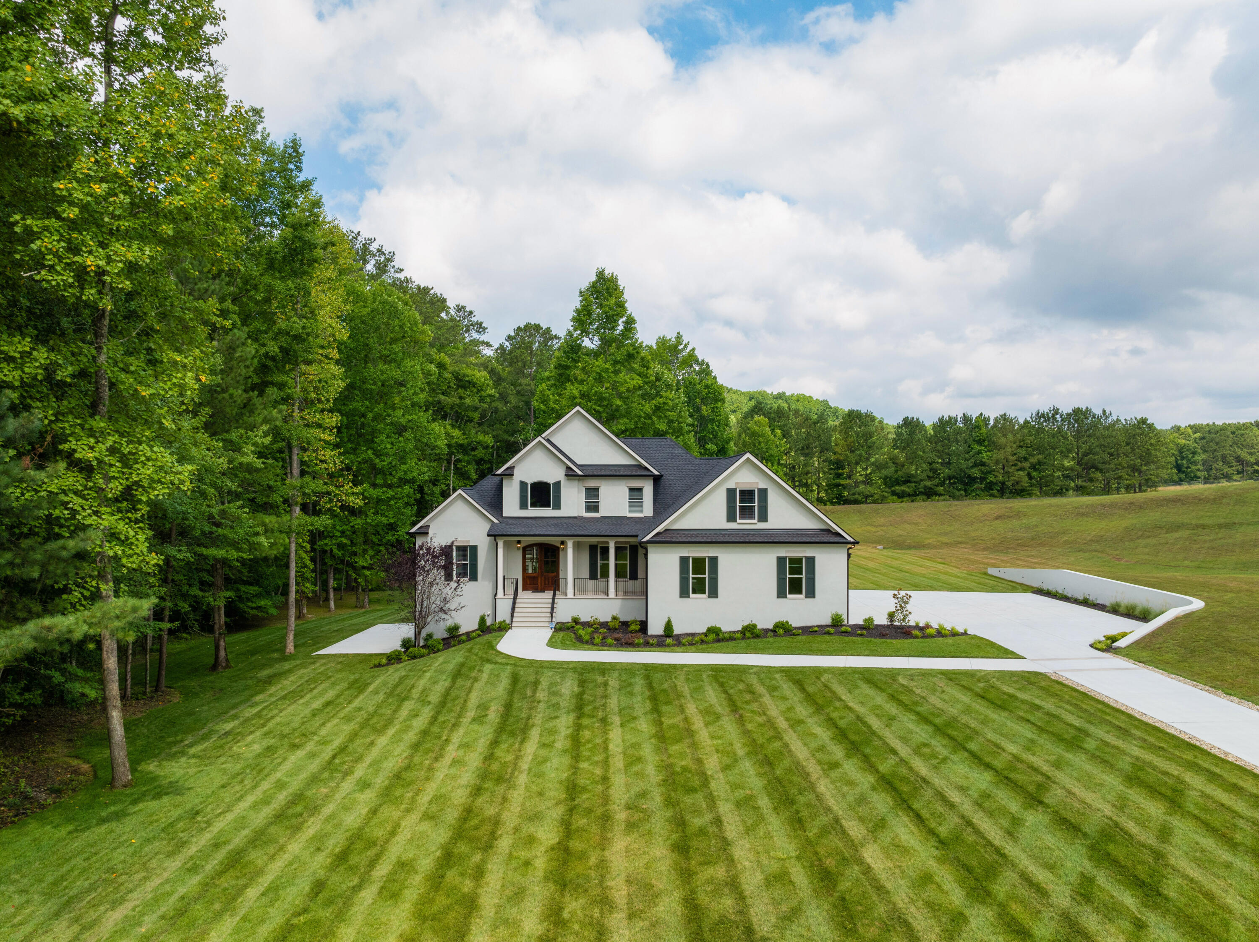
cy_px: 471
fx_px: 872
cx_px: 630
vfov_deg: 56.8
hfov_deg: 71.6
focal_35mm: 24
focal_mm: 12.29
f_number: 7.1
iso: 100
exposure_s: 1/240
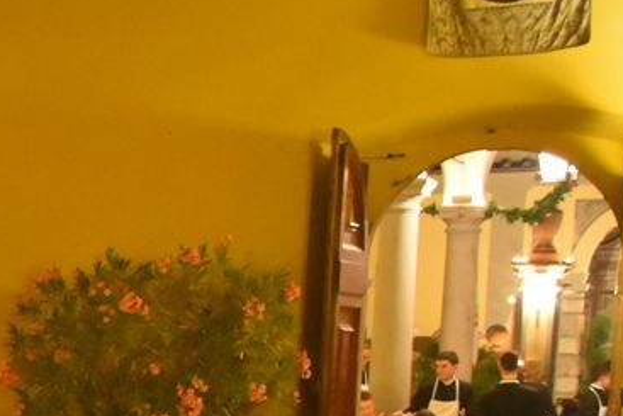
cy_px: 531
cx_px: -453
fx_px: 1835
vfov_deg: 12.5
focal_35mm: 106
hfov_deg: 16.5
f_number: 3.5
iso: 4000
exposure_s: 1/15
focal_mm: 18
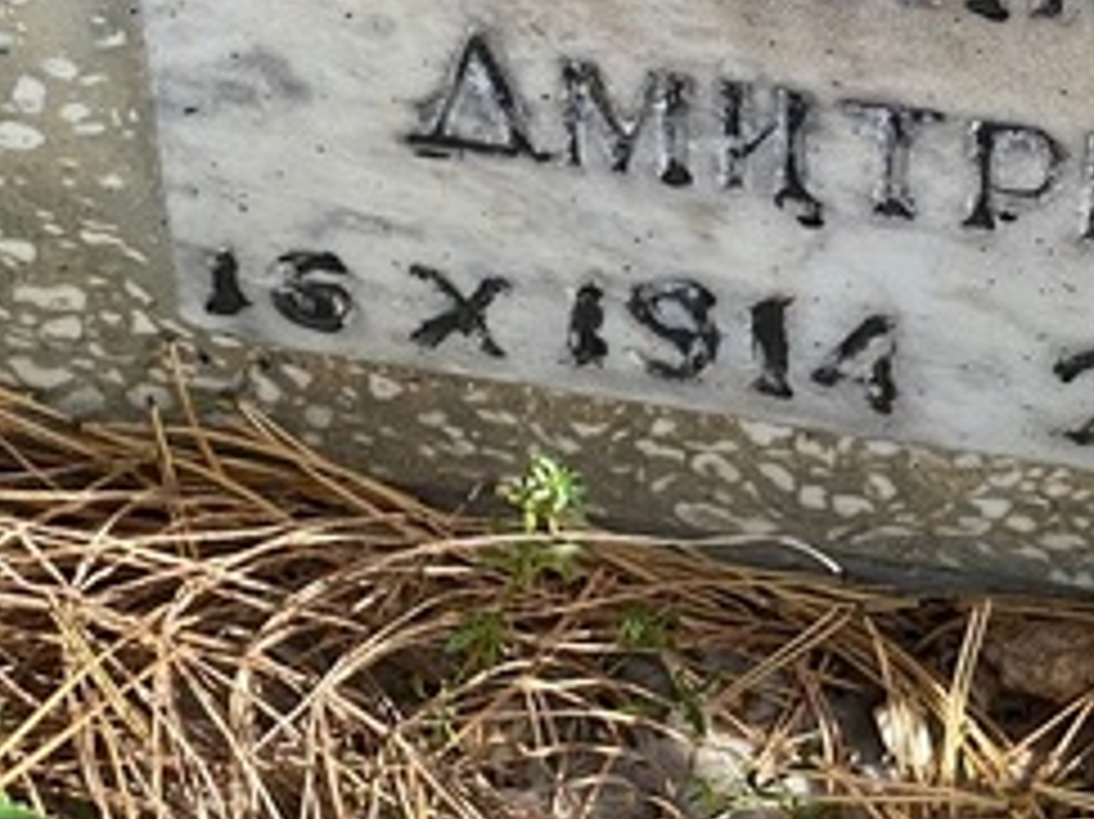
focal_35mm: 171
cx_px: 1004
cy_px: 4
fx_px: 5402
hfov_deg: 11.5
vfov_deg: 8.6
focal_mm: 6
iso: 20
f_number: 2
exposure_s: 1/436
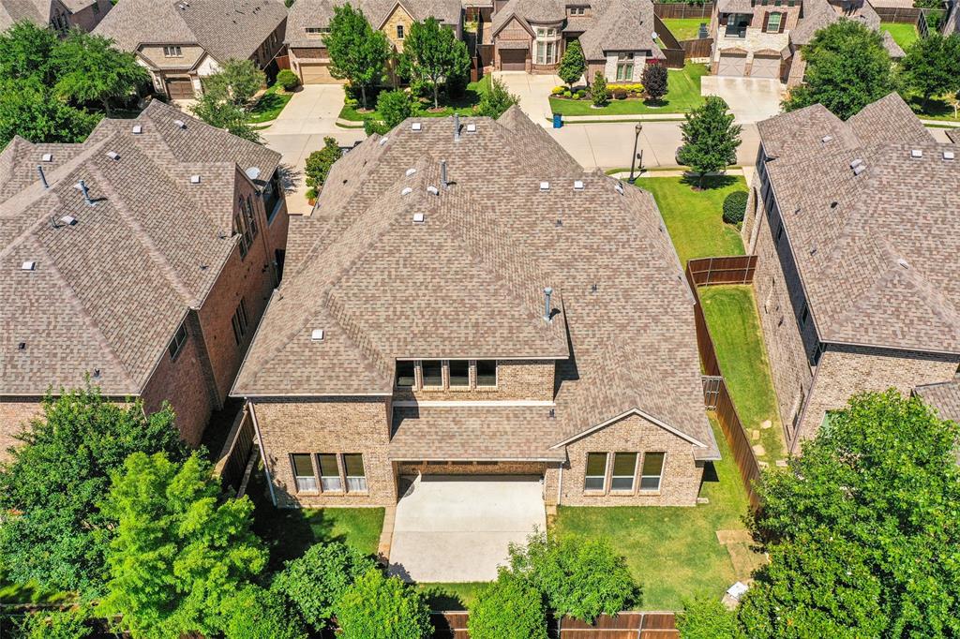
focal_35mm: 28
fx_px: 746
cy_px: 320
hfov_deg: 65.5
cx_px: 480
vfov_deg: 46.4
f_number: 5
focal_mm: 10.3
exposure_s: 1/240
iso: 100
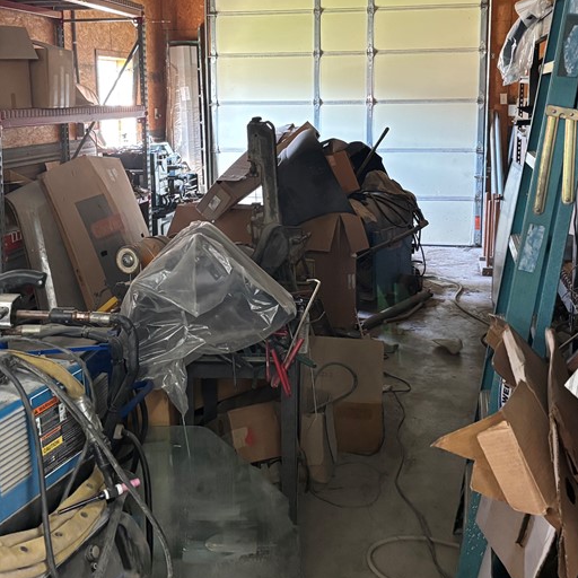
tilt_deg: -9.2
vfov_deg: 36.6
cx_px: 252
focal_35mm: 46
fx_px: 869
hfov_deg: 36.7
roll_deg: +0.3
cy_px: 212
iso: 500
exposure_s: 1/43
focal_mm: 5.96
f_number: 1.6
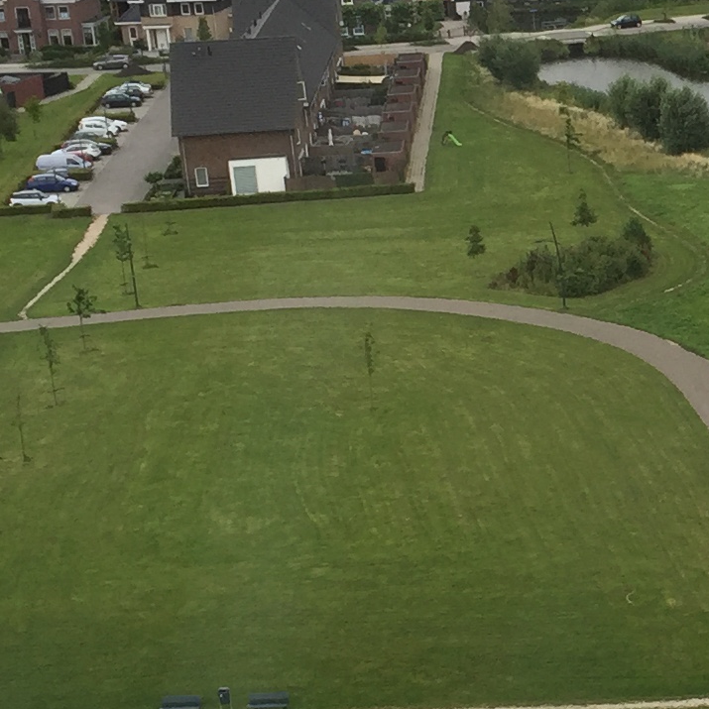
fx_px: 2711
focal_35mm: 117
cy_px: 433
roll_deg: +2.6
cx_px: 1063
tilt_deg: -15.1
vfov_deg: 14.9
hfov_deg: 14.0
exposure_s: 1/682
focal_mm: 4.15
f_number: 2.2
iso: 32
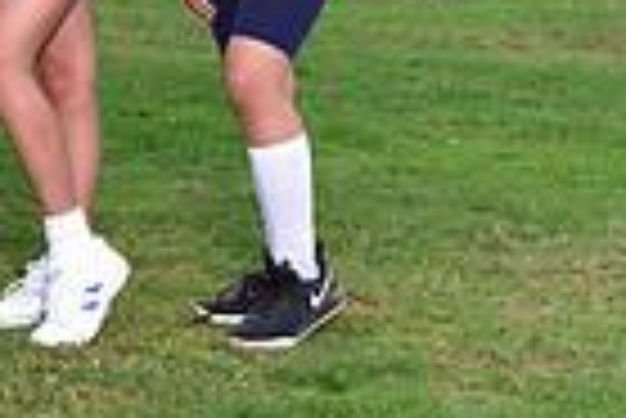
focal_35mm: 208
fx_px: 3621
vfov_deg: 6.5
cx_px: -500
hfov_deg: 9.4
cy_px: -200
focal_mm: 50
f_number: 5.6
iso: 800
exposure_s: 1/200
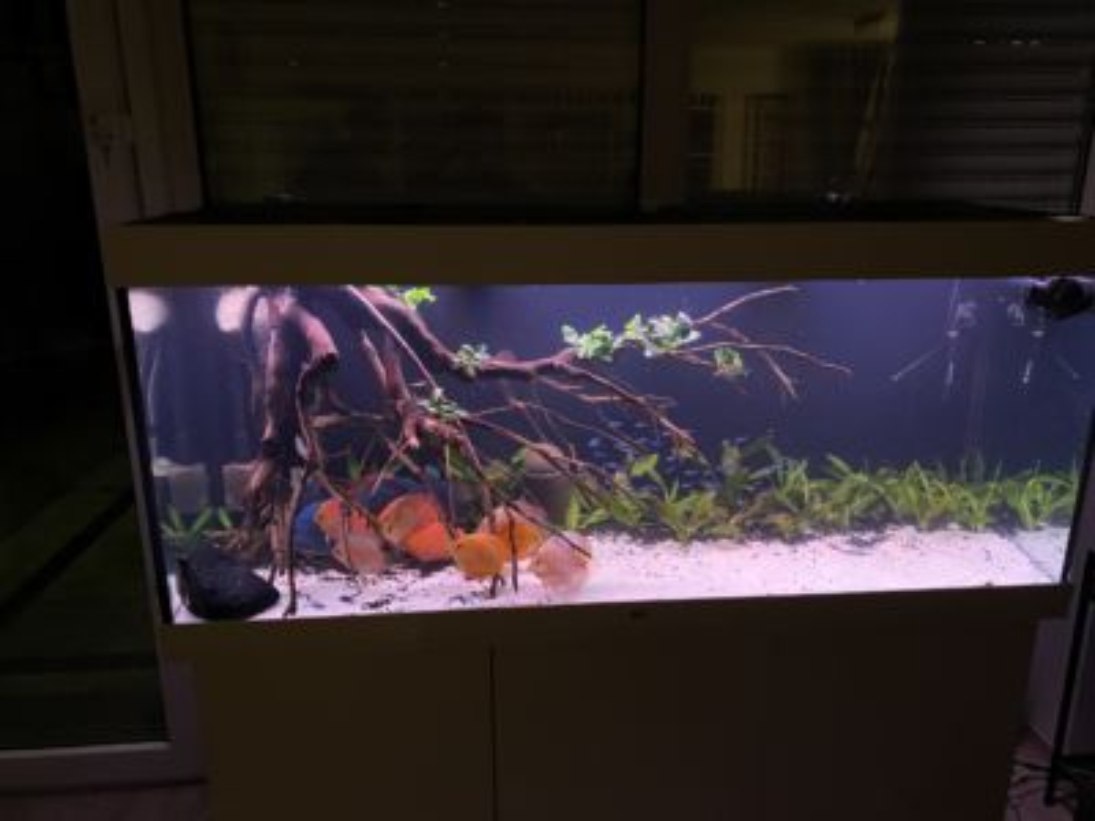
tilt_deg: -16.5
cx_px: 548
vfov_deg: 53.1
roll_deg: -0.9
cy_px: 410
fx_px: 822
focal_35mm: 26
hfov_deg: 67.3
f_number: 1.8
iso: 800
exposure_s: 1/25
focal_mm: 4.25
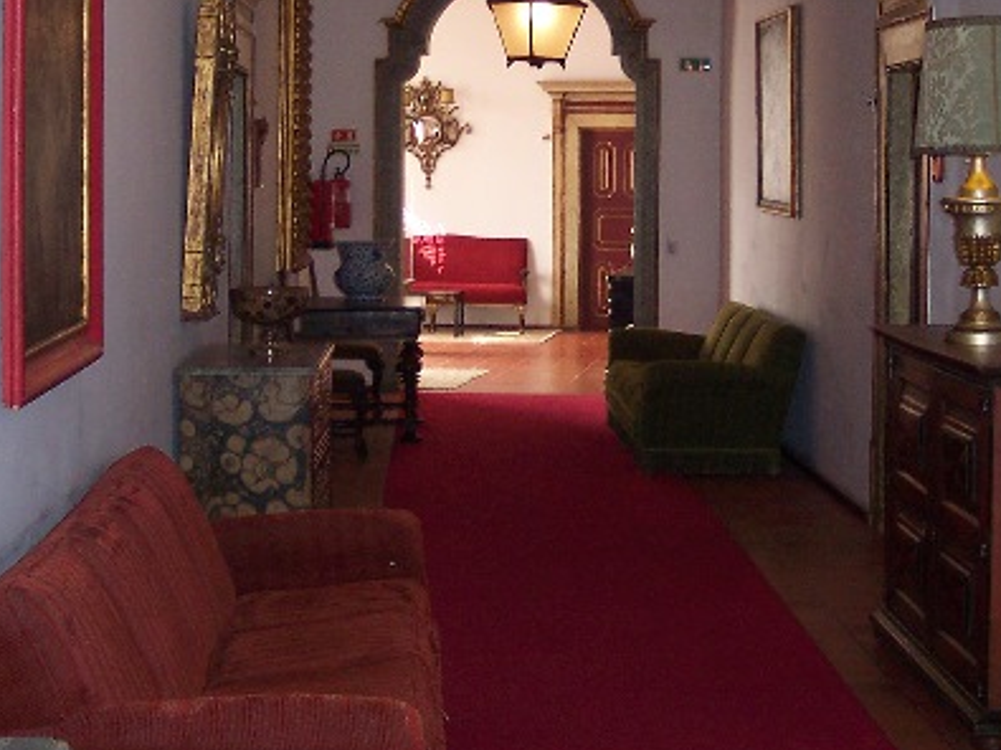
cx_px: 552
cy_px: 210
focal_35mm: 77
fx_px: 2226
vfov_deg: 19.0
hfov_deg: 25.3
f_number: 2.8
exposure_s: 1/30
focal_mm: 8
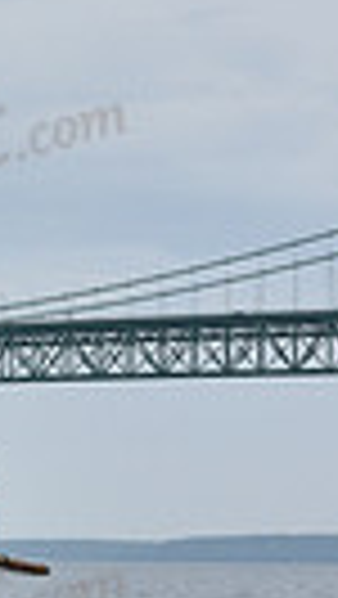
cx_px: -739
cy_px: 479
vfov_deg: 6.8
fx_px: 5073
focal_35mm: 319
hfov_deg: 3.7
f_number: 7.1
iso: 250
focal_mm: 70
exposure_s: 1/800
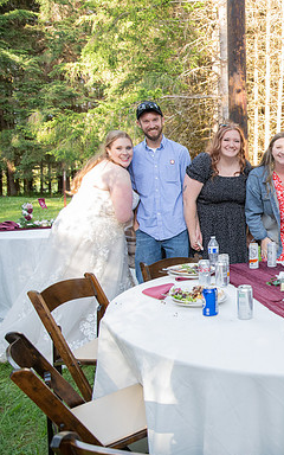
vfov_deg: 52.7
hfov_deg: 30.5
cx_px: 318
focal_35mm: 37
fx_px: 458
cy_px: 228
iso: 1250
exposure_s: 1/320
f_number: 4
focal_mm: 24
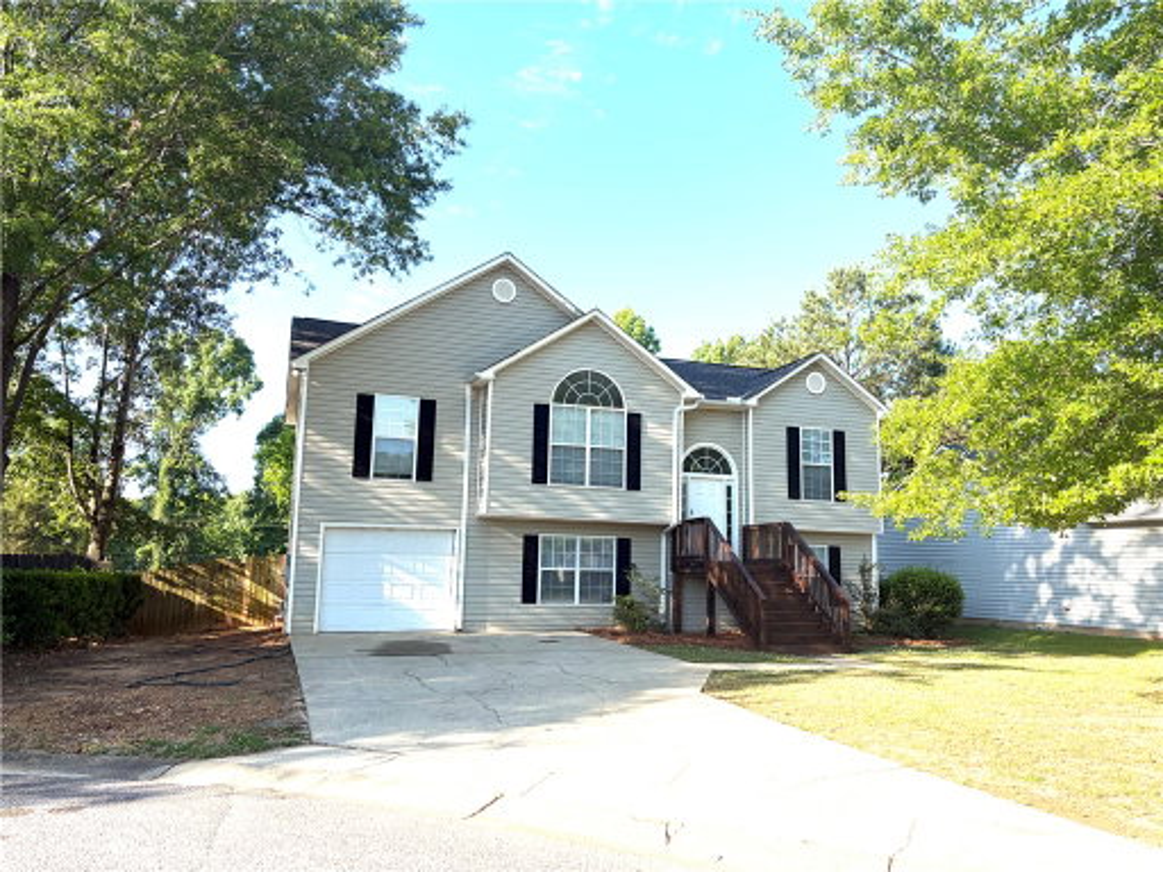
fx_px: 874
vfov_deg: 53.1
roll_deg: +0.2
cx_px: 582
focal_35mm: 26
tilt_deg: +9.4
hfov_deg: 67.3
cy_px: 436
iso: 50
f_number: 1.6
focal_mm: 5.96
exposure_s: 1/1626
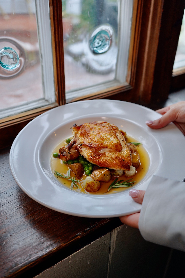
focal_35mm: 34
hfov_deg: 38.9
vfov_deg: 55.8
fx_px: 262
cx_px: 92
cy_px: 139
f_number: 4
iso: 1250
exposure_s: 1/160
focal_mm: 34
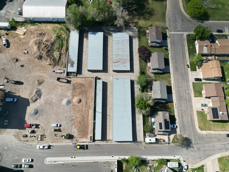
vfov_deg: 56.8
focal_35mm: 24
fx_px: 159
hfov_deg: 71.6
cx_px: 114
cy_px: 86
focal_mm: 6.72
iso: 120
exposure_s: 1/2500
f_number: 1.7
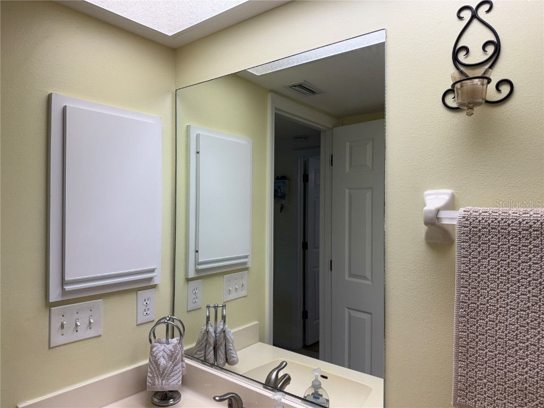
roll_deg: -0.6
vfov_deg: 56.8
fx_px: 377
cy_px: 204
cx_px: 272
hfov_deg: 71.6
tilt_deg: +0.7
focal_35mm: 24
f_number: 1.78
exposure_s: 1/132
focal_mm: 6.76
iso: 50
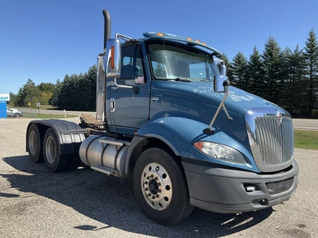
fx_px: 266
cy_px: 119
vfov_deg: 48.2
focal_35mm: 29
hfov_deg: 61.7
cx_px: 159
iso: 25
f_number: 1.8
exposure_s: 1/1015
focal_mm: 3
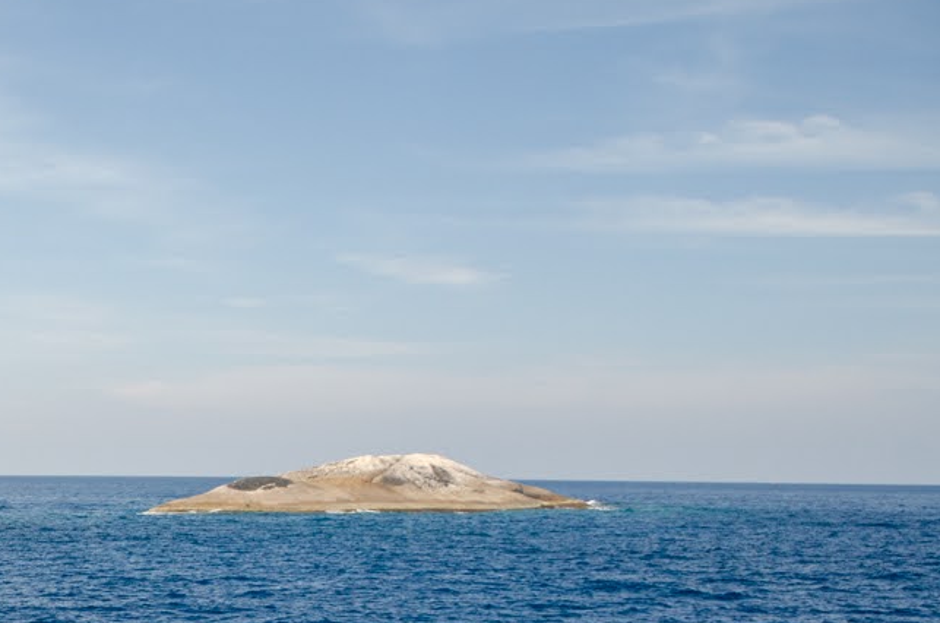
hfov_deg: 28.8
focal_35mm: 63
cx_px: -111
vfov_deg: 20.8
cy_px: 613
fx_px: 1642
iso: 400
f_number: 6.3
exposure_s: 1/1000
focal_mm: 18
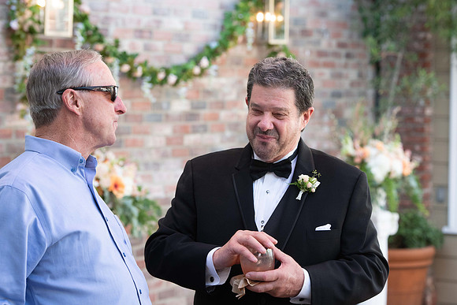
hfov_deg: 17.6
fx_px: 1475
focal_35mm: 116
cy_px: 131
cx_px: 260
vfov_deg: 11.8
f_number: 5
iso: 800
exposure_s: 1/400
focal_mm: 102
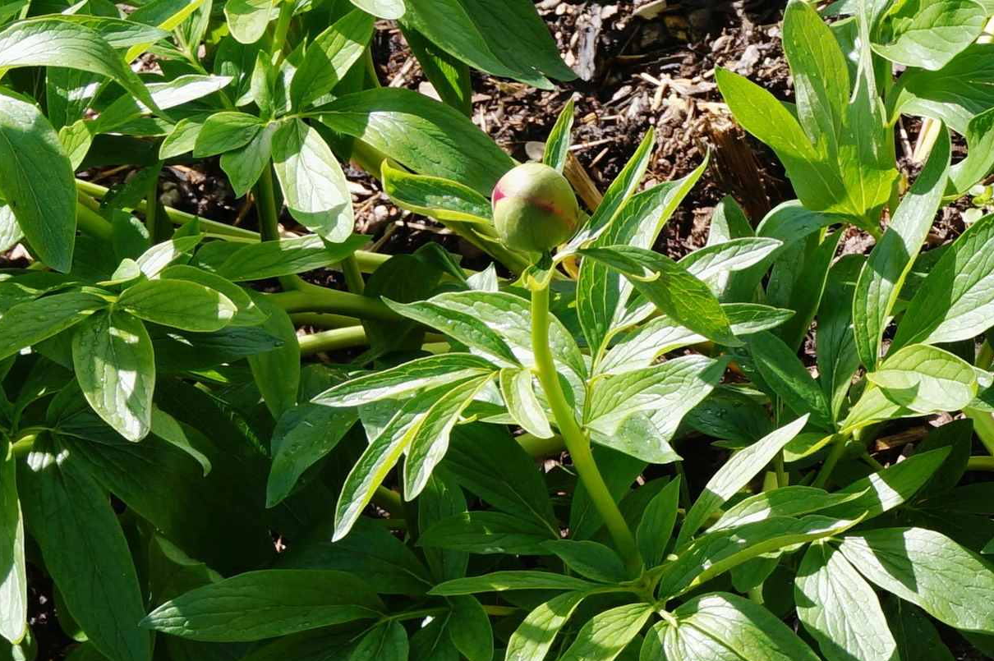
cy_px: 773
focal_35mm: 167
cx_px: 1271
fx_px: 4596
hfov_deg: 12.0
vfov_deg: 8.2
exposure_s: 1/100
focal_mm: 35
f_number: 9
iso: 100
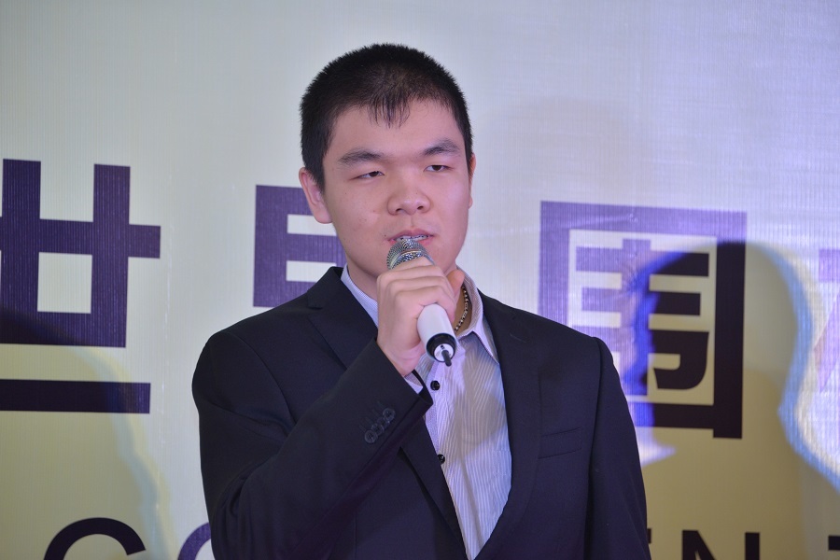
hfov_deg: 9.8
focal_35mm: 210
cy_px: 280
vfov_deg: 6.5
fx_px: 4900
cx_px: 420
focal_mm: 210
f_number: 5.6
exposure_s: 1/200
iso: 1100
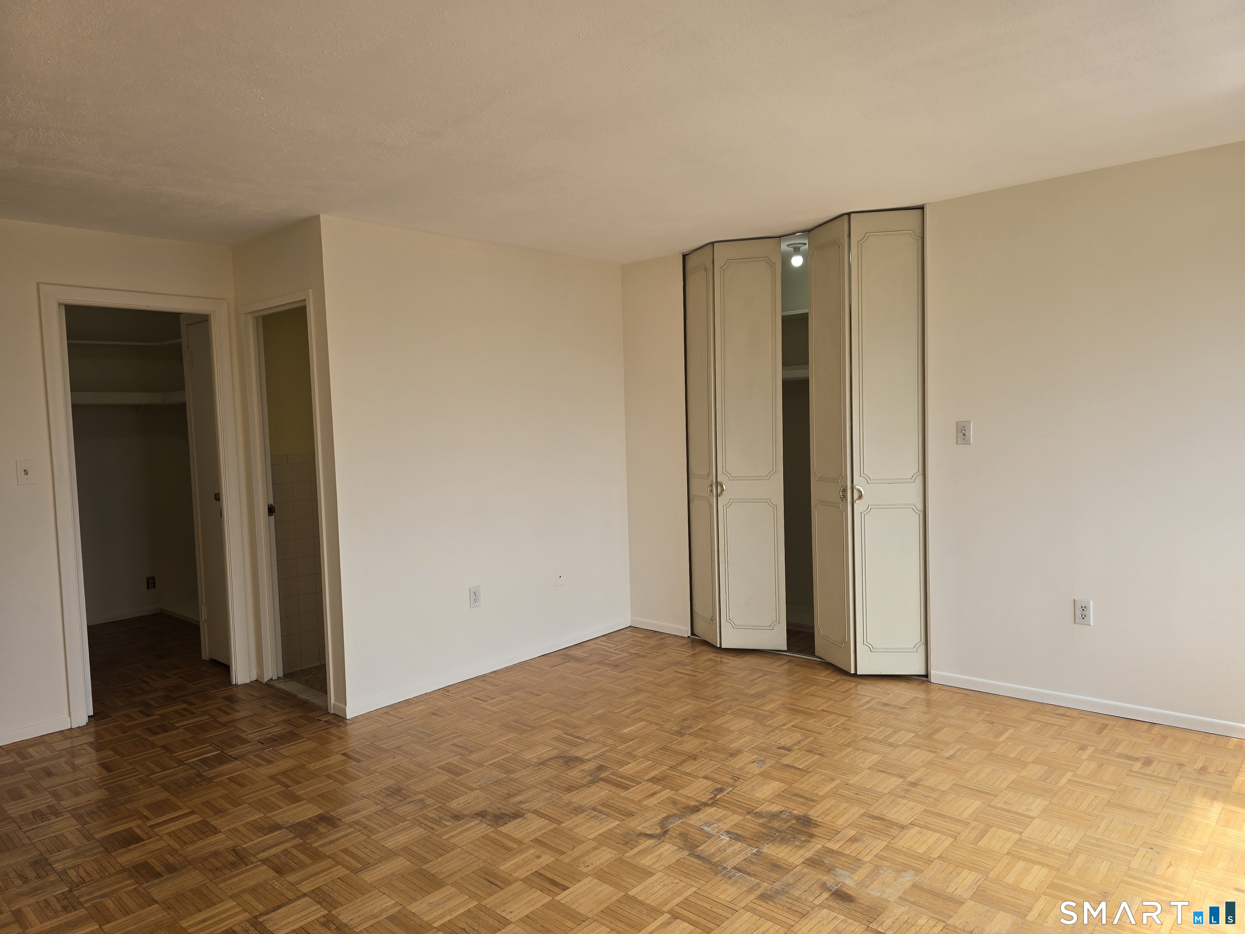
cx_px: 622
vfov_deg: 58.9
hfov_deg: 73.9
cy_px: 467
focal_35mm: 23
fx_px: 827
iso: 20
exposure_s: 1/180
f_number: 1.7
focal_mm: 6.3
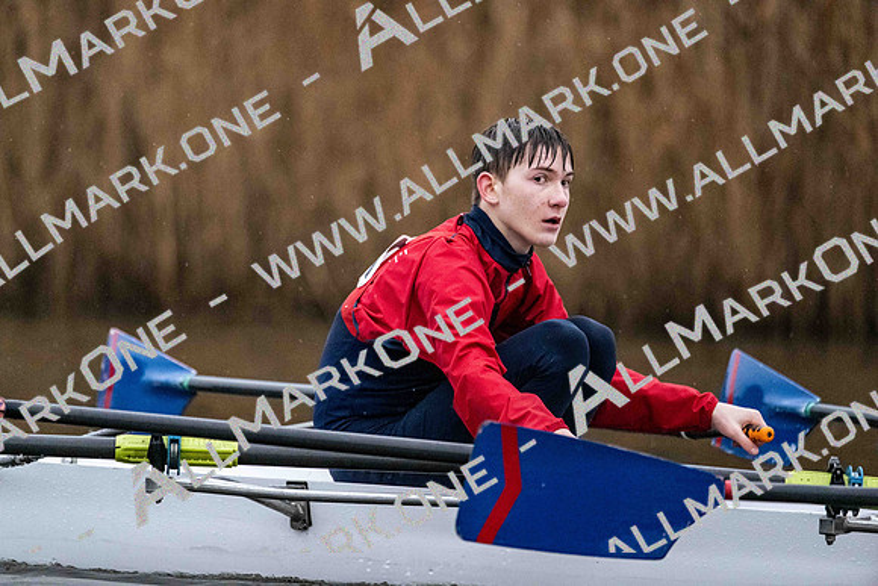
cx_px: 439
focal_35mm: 400
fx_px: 9757
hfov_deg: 5.2
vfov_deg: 3.4
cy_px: 293
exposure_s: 1/1600
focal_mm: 400
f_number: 4.5
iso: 12800
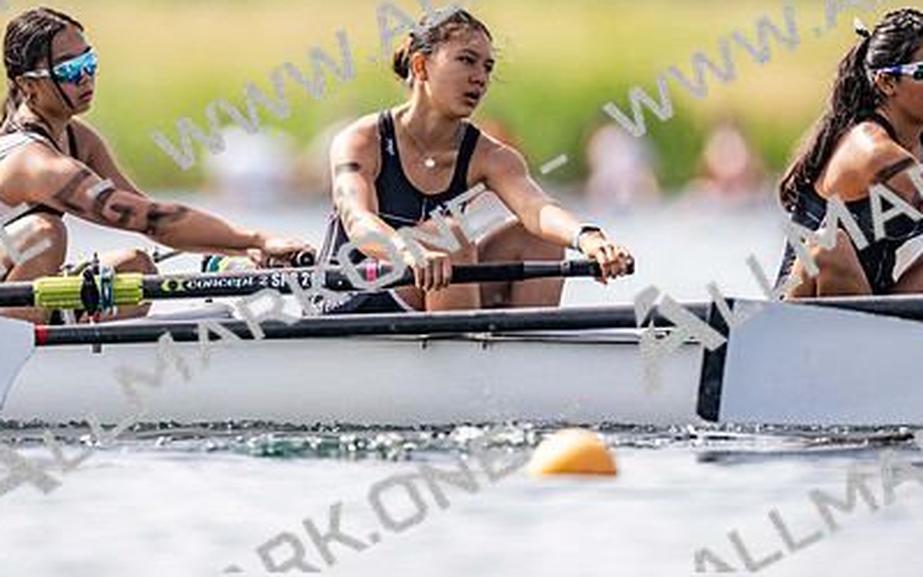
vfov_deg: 1.5
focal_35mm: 887
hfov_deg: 2.4
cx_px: 436
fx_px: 22312
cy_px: 177
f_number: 4
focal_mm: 600
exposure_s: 1/2500
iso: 220
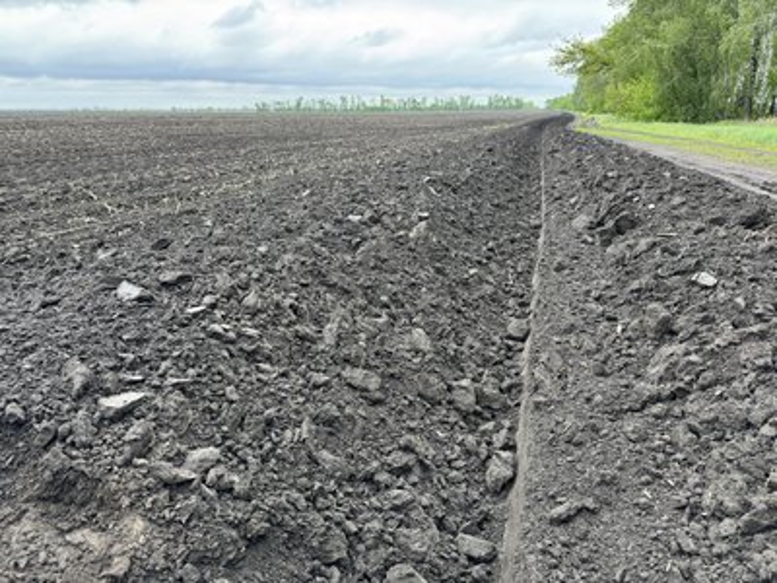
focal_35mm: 24
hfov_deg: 71.6
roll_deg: -0.1
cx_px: 388
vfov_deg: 56.8
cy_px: 292
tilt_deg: -18.2
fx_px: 539
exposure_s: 1/249
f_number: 1.78
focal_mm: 6.76
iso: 80
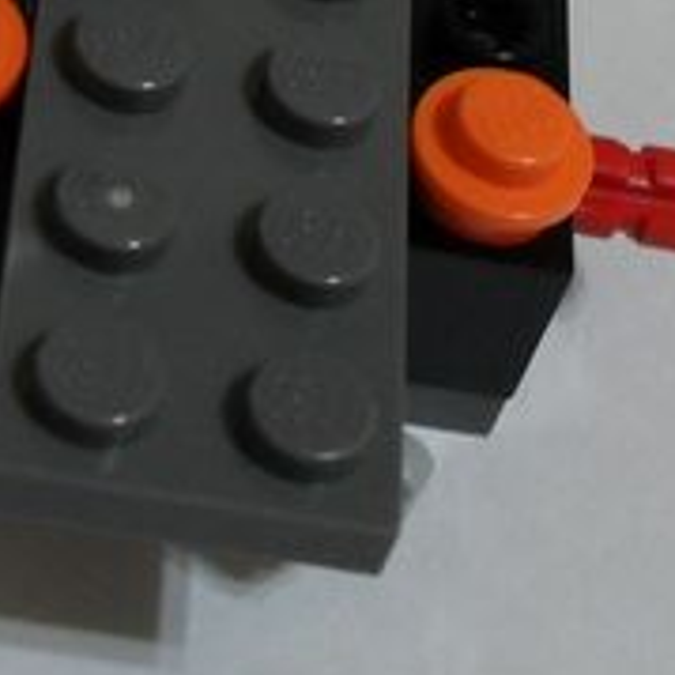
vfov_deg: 12.1
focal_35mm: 138
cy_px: -321
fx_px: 3044
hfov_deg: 12.6
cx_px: 234
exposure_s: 1/30
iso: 200
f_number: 2.8
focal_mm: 6.2
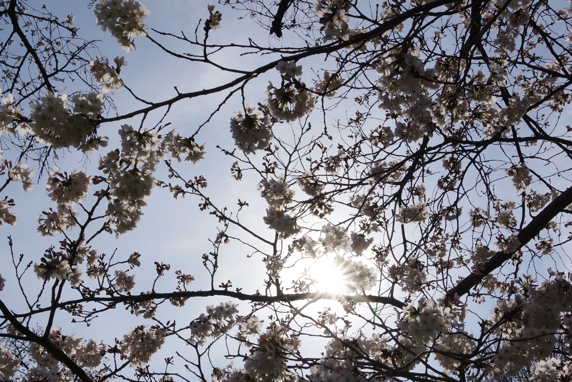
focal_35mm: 60
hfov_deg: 33.4
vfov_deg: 22.6
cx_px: 279
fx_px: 953
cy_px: 225
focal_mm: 28
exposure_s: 1/400
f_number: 16
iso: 200
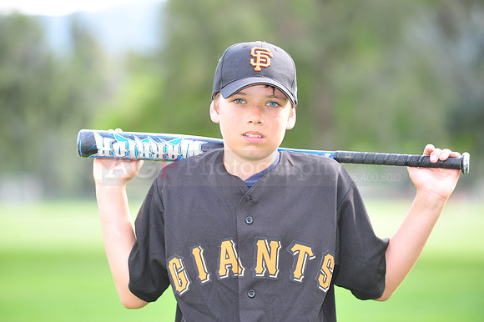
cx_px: 242
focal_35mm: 185
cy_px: 161
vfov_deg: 7.4
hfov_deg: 11.1
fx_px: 2486
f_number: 4.5
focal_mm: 185
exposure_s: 1/250
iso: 400
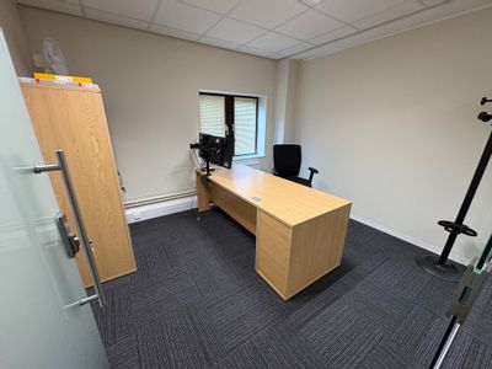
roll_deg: -1.1
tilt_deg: -18.9
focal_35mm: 14
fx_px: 199
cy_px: 184
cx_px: 246
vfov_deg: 85.7
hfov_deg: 102.1
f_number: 2.2
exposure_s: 1/100
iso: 200
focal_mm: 2.22
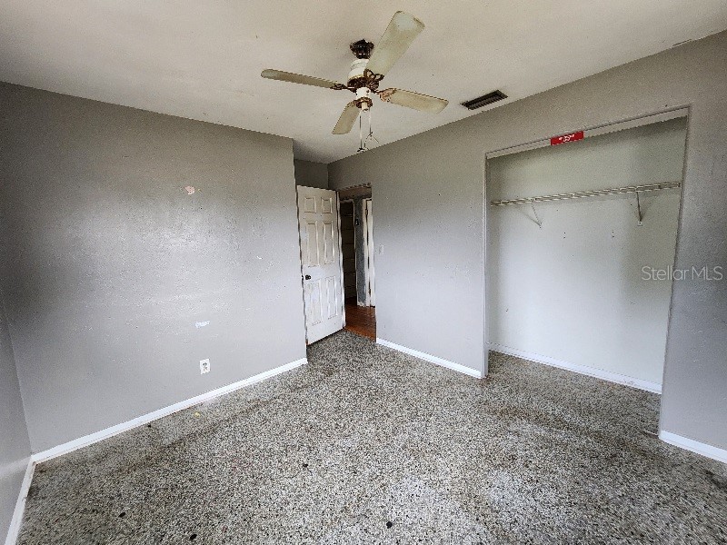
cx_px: 364
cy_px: 272
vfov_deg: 89.9
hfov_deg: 106.2
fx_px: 273
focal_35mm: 13
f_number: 2.2
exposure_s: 1/60.2
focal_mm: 2.2
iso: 400
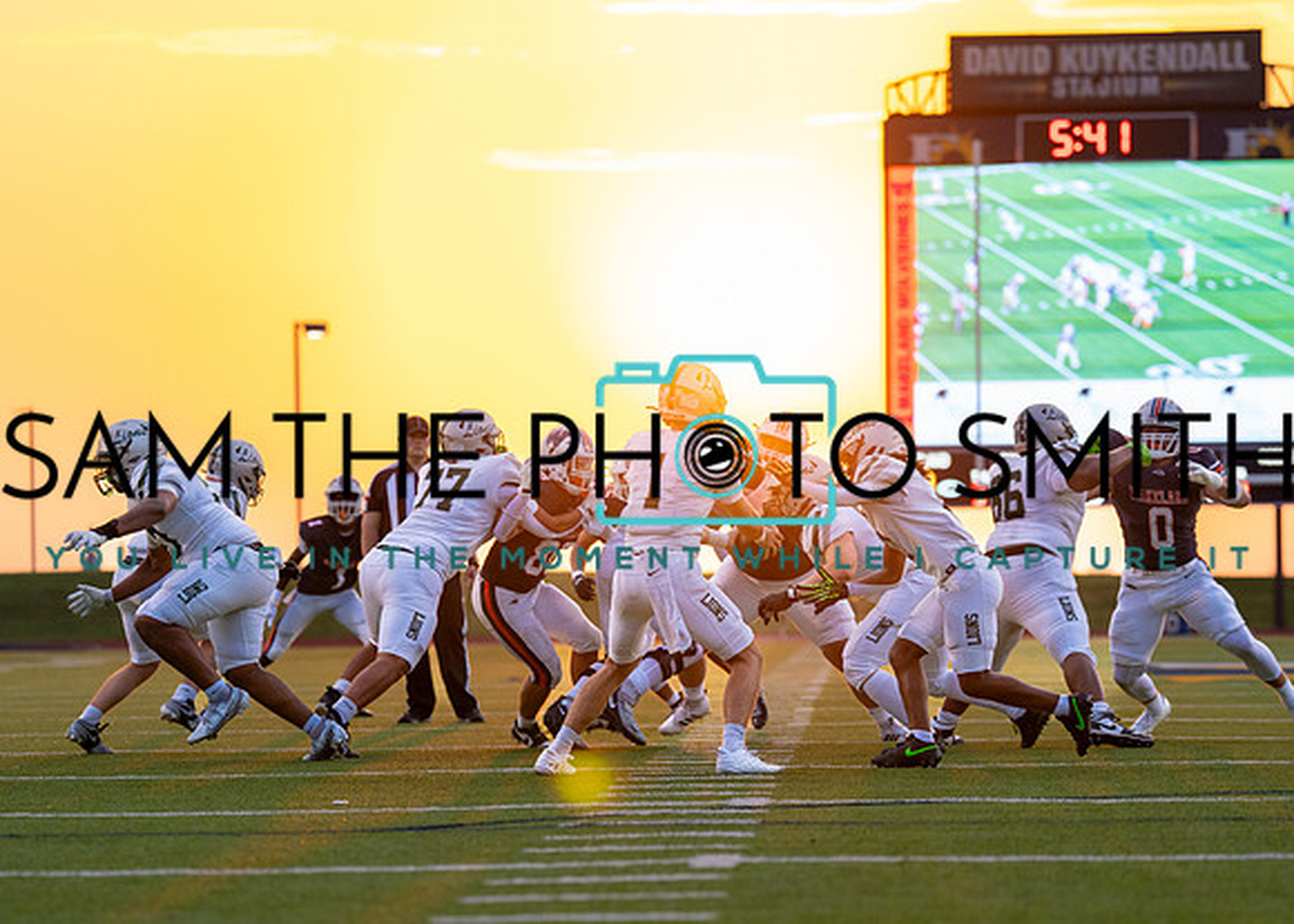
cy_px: 558
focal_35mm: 163
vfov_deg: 8.8
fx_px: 5993
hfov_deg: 12.3
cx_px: 686
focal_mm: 125
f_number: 2.8
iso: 800
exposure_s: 1/2000
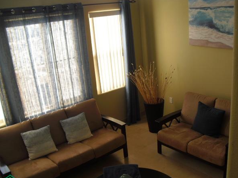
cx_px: 128
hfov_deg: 47.8
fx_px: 268
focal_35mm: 39
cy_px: 95
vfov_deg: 36.8
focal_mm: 6.3
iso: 100
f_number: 3.1
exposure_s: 1/100
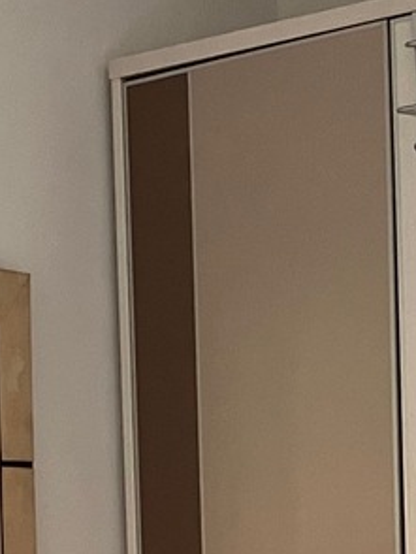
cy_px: 769
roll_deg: +2.2
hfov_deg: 10.7
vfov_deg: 13.7
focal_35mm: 137
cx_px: -8
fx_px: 2192
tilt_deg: -2.7
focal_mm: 3.99
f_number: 1.8
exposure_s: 1/50
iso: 320
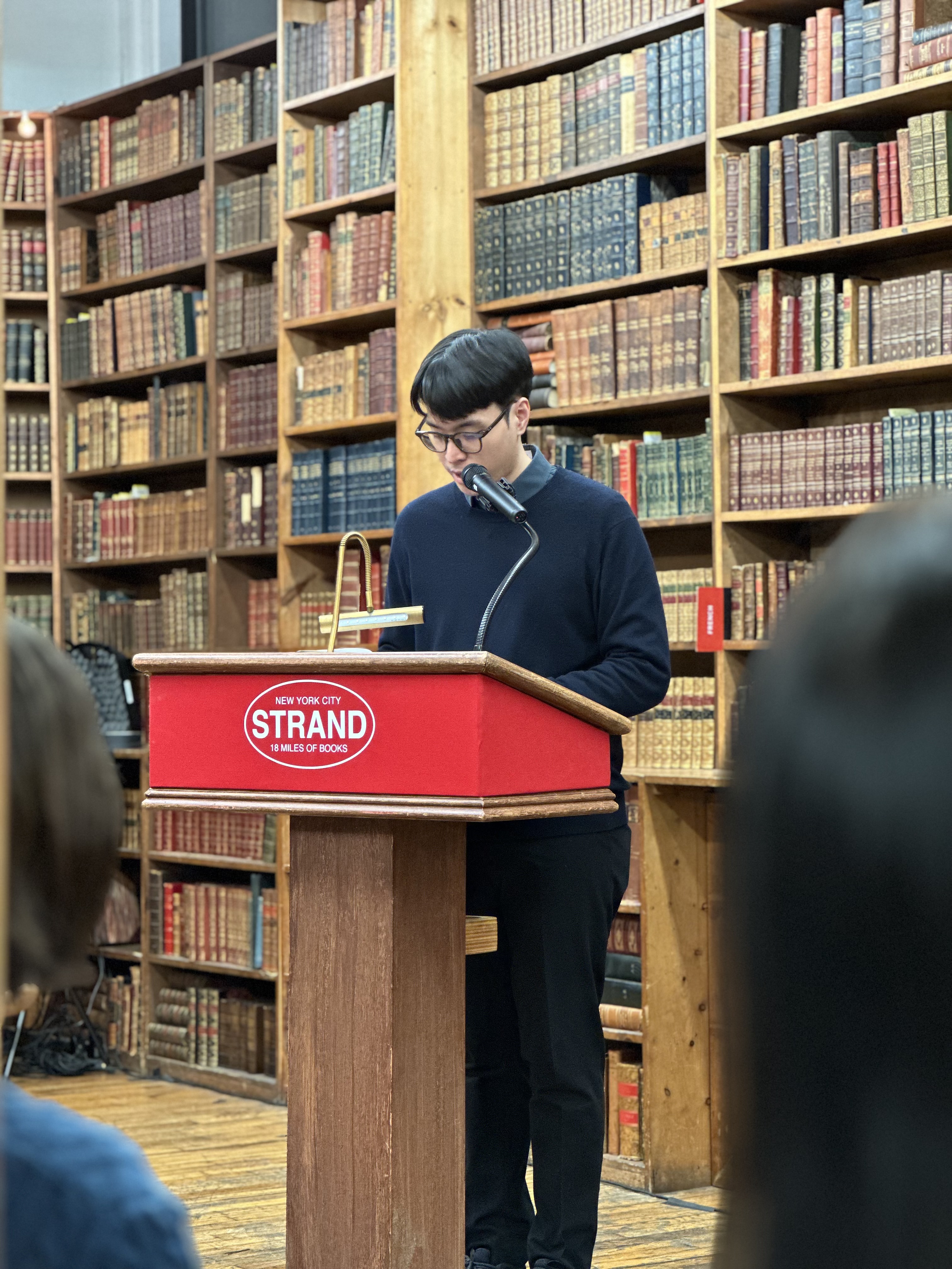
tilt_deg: +1.6
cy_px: 634
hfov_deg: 19.1
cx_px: 476
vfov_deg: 25.3
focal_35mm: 77
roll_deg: -0.6
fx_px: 2824
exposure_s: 1/30
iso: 320
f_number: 2.8
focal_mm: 9
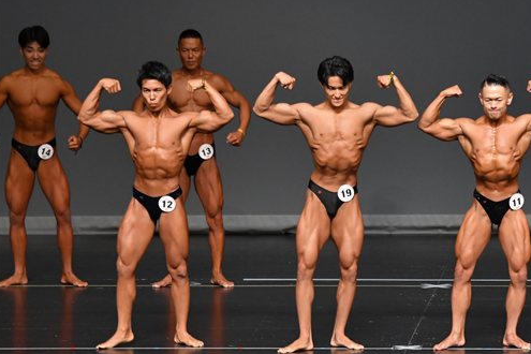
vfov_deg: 4.3
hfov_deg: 6.5
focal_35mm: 316
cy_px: 187
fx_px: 4661
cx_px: 409
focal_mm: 135
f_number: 5.6
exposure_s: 1/400
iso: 2200
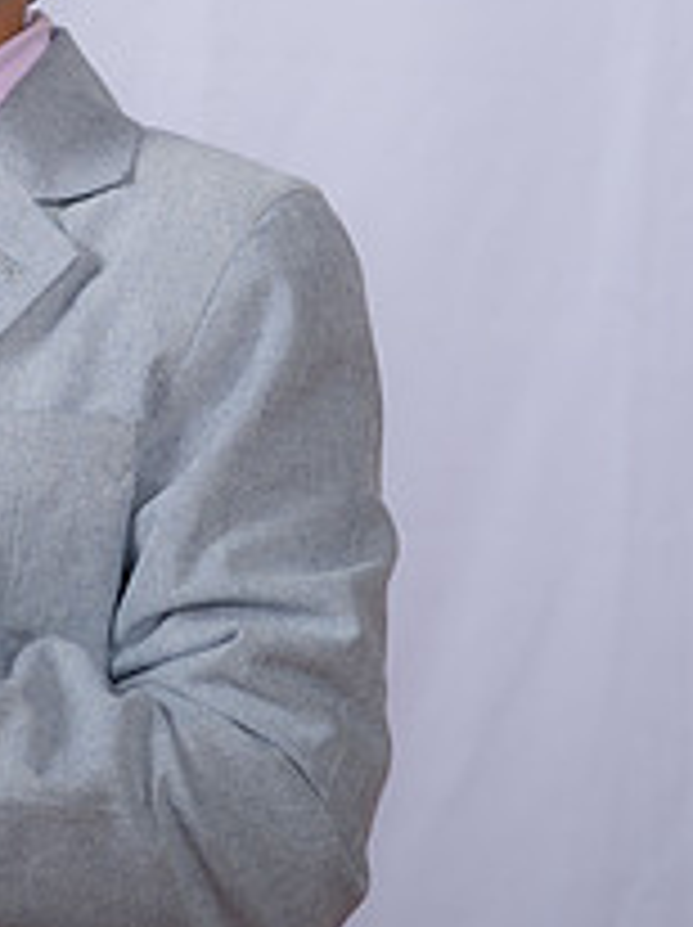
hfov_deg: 8.2
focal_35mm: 179
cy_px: 225
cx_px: -4
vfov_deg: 11.0
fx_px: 4788
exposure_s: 1/160
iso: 250
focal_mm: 66
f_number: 8
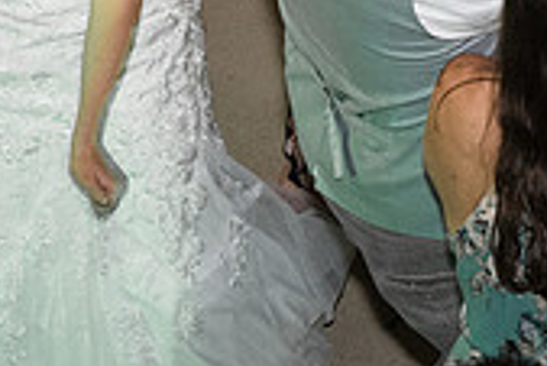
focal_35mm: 268
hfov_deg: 7.6
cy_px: -114
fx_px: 4076
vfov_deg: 5.1
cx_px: 645
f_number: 5
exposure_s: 1/80
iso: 2000
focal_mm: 48
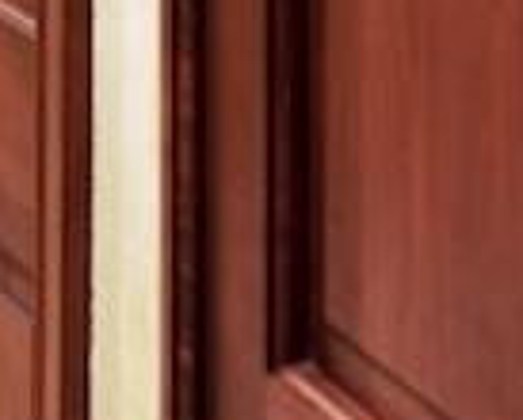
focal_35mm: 217
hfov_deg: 7.4
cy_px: -727
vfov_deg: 6.6
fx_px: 3364
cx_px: -1229
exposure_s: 1/1.6
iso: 400
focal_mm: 31
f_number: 5.6
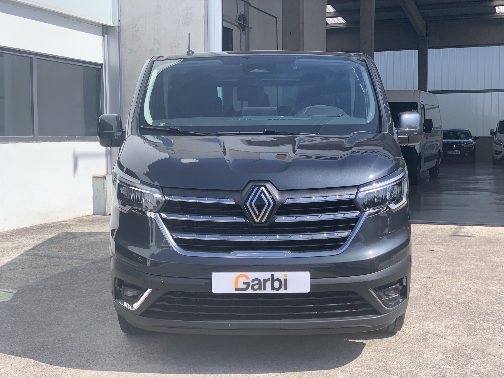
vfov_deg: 28.0
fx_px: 757
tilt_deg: -3.9
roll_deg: -0.2
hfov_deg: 36.8
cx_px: 252
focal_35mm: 52
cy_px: 189
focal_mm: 6
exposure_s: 1/695
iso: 16
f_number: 2.4
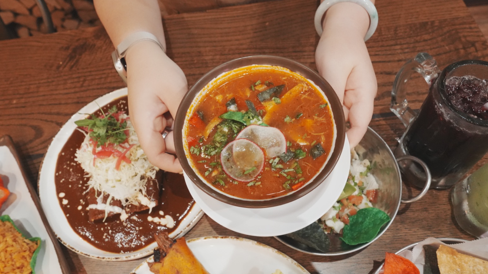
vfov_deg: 44.3
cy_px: 126
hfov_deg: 71.9
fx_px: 336
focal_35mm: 26
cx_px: 248
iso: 6400
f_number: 9
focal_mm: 24
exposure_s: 1/30
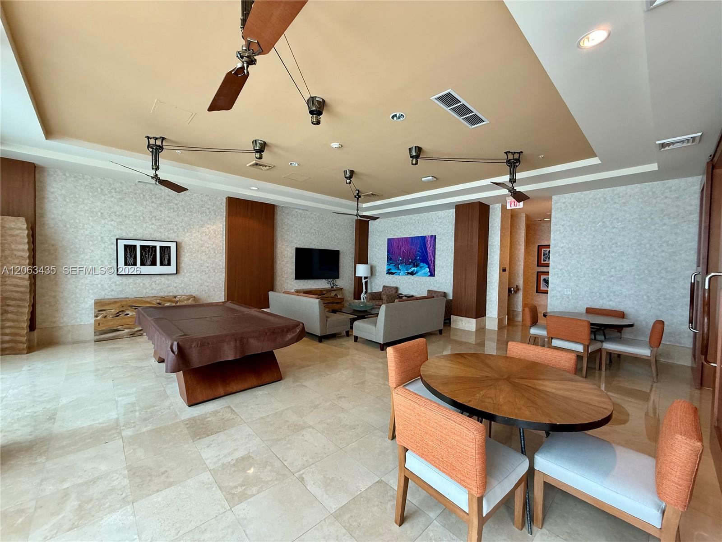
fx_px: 292
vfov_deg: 85.7
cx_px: 361
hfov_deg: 102.1
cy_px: 271
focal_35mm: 14
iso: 200
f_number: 2.2
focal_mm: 2.22
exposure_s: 1/60
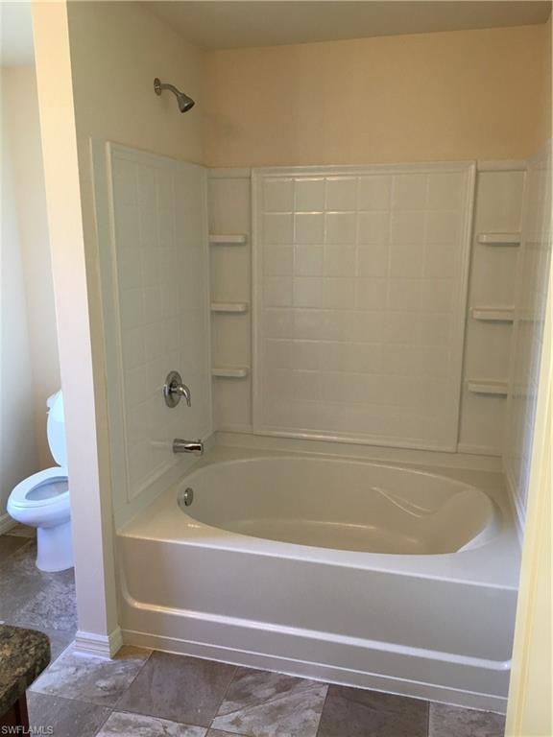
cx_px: 276
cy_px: 368
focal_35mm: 29
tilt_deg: -12.4
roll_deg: -0.6
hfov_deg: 48.2
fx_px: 618
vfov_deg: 61.7
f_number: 2.2
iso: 50
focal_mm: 4.15
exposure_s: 1/33
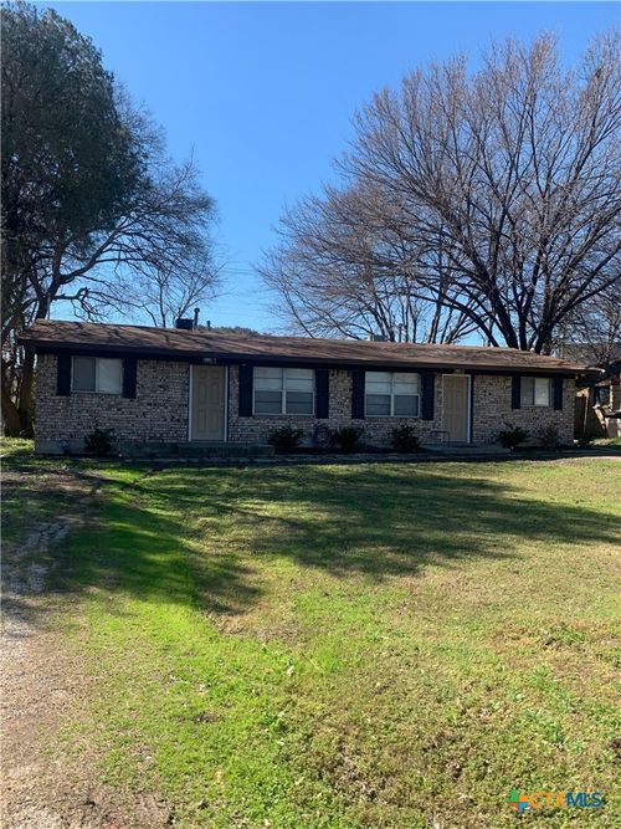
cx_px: 310
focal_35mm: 26
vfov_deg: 67.3
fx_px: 622
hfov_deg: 53.0
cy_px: 414
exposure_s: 1/1176
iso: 25
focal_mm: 4.25
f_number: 1.8
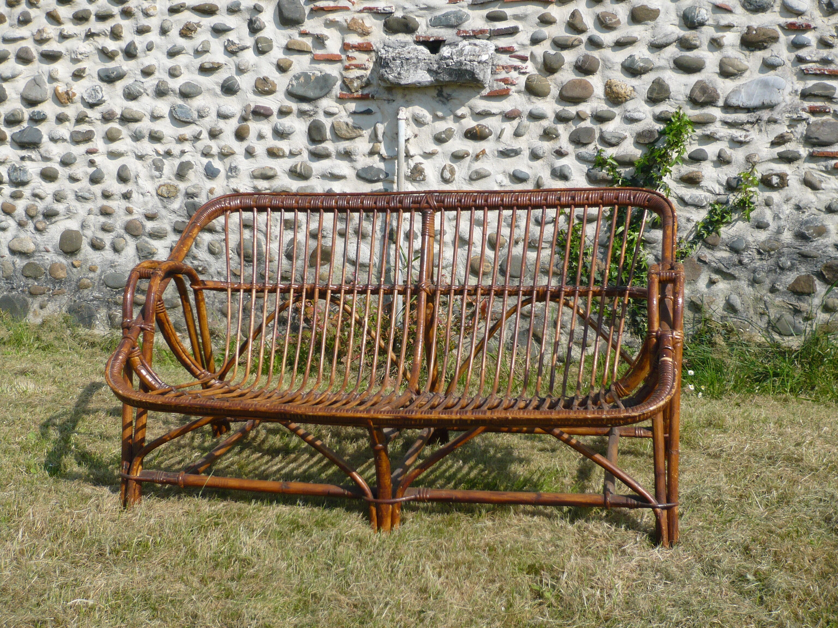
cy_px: 314
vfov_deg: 32.2
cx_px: 419
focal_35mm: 45
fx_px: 1089
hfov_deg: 42.1
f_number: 3.5
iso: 100
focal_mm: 7.4
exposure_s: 1/800
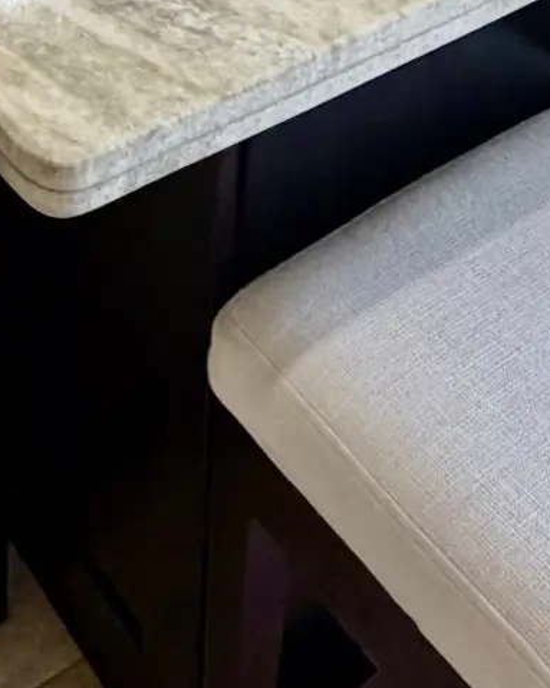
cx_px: 32
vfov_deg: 19.8
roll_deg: -1.1
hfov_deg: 20.5
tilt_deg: -15.2
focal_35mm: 73
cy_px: -519
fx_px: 1486
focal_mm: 2.22
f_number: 2.2
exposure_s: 1/120
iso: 125
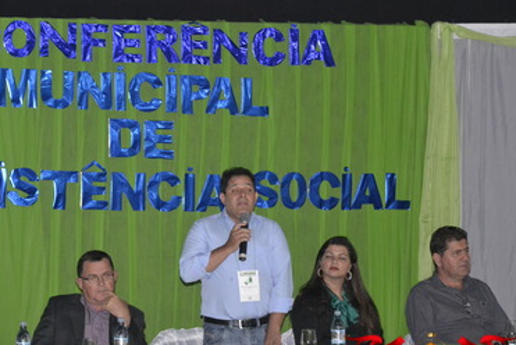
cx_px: 195
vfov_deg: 8.6
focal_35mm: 160
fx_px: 2295
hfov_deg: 12.8
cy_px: 198
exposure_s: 1/60
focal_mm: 80
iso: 3200
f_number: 5.6
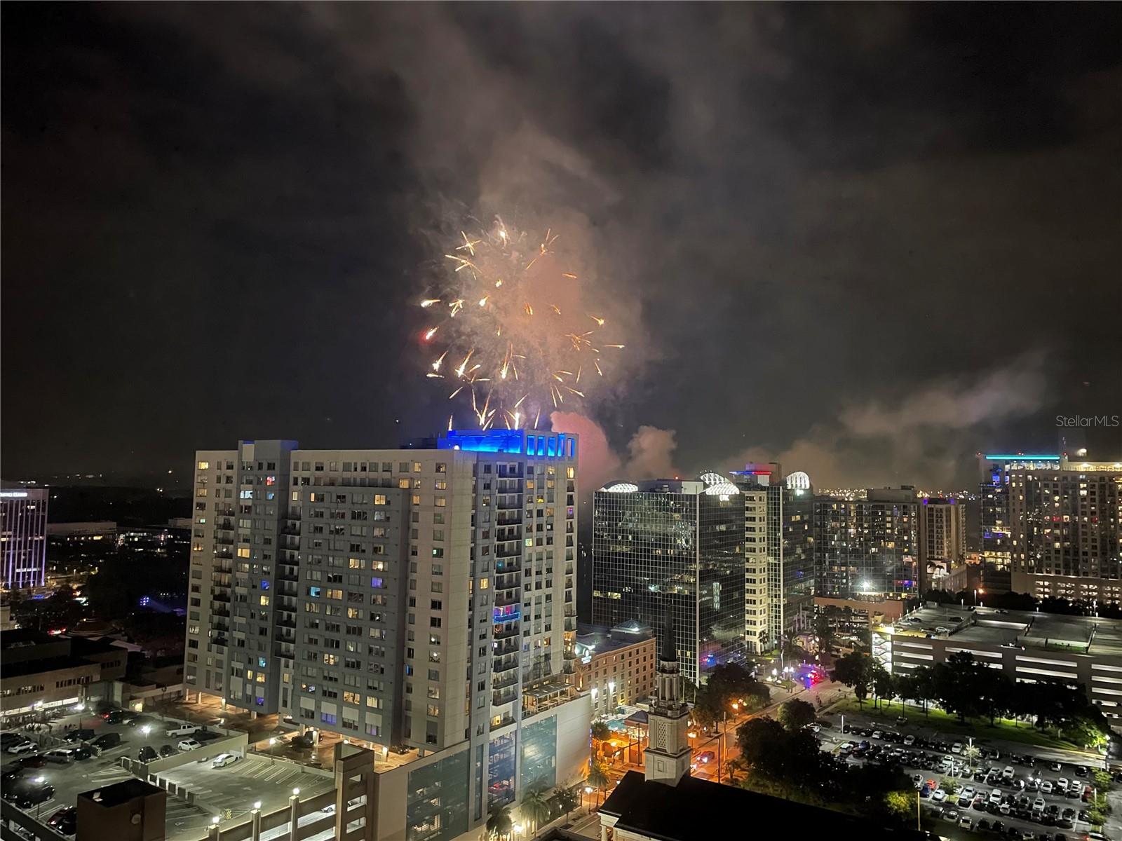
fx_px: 843
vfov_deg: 53.1
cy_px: 420
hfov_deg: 67.3
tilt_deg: +4.5
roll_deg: -0.9
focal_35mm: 26
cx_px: 561
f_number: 1.6
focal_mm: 4.2
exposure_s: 1/15
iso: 1600
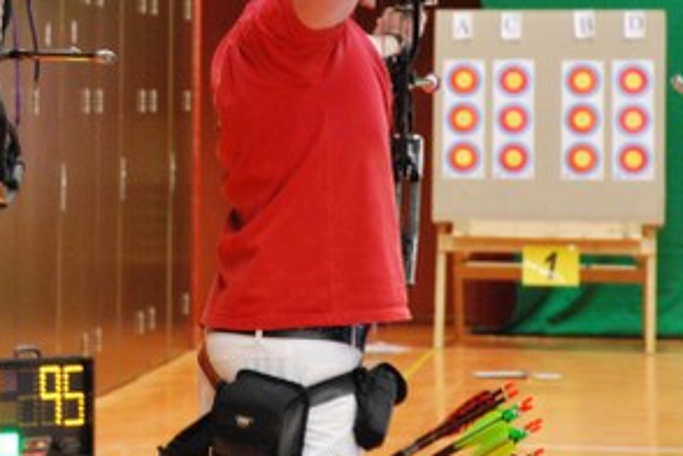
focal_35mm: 245
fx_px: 4650
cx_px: 84
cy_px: 70
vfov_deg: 5.6
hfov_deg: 8.4
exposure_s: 1/30
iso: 1600
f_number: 5.6
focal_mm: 75
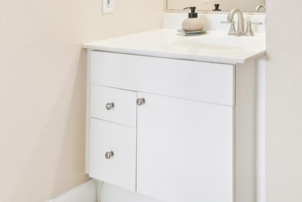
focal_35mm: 43
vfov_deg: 28.7
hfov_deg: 42.4
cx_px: 261
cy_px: -11
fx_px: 361
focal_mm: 17
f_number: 10
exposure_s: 1/6
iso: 400
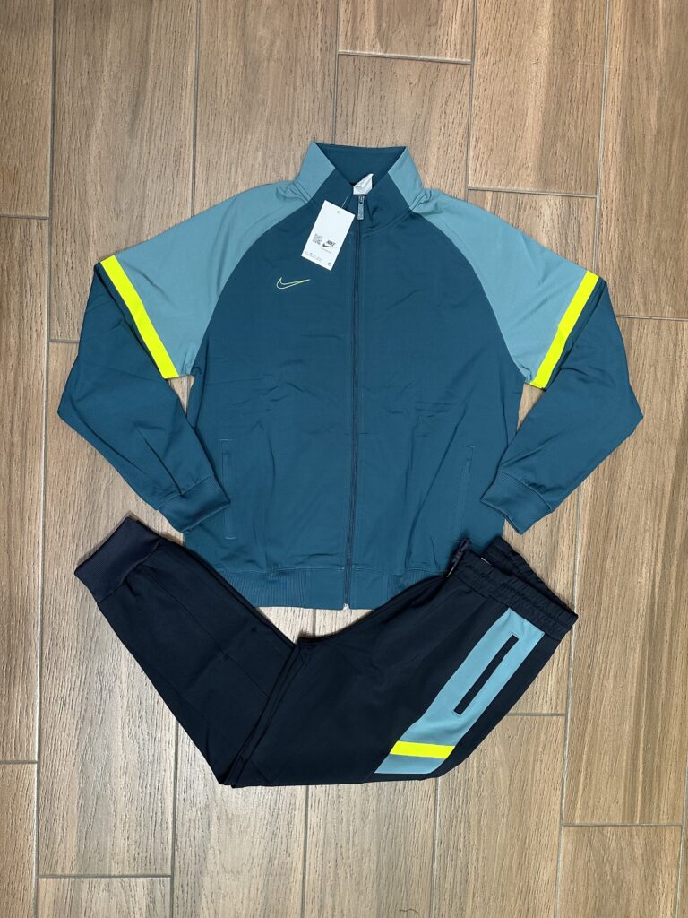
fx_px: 636
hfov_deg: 56.8
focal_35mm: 24
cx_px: 344
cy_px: 459
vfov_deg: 71.6
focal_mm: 6.86
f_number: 1.78
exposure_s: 1/50
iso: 250
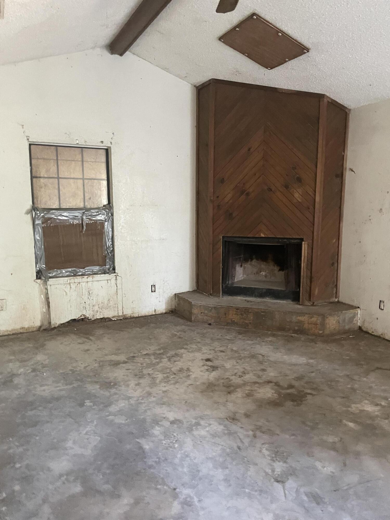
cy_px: 260
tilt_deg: -2.5
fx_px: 391
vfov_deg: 67.3
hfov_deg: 53.1
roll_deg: -0.7
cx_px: 195
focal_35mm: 26
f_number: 1.6
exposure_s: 1/58
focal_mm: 4.2
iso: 500
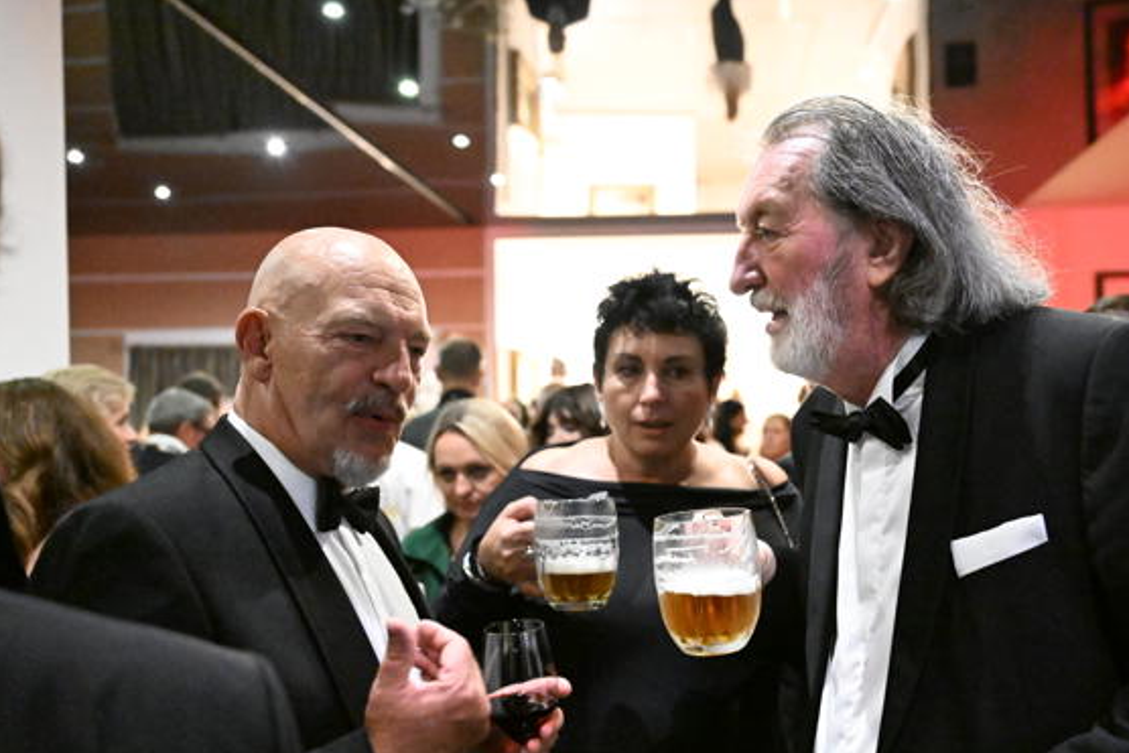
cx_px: 692
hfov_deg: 51.9
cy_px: 447
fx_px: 1149
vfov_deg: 36.2
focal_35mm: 37
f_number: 2.8
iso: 25600
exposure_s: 1/160
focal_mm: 29.5
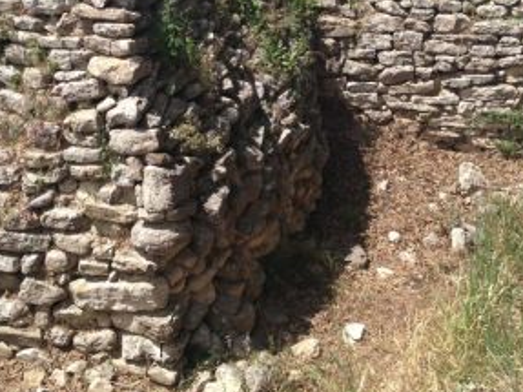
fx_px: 1042
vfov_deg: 21.0
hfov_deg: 28.1
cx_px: 215
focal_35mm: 69
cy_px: 69
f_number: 2.4
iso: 50
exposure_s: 1/1232
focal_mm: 4.13
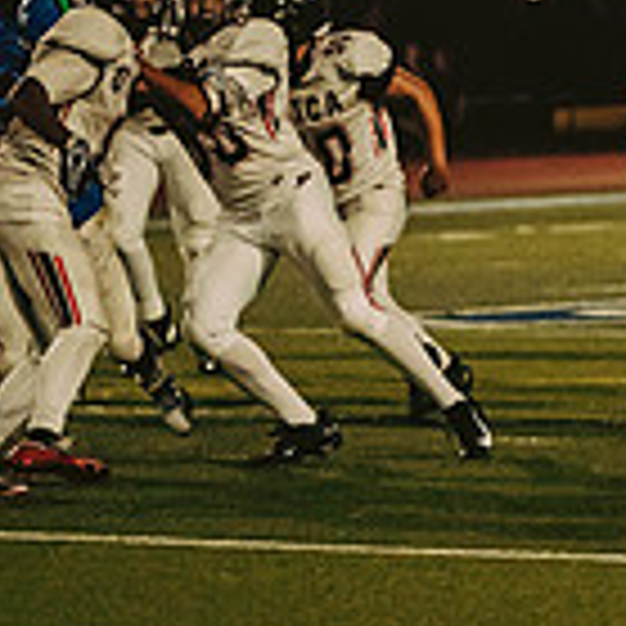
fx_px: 9678
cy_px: 153
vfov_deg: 3.7
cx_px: 1318
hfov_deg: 3.7
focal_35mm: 473
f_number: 2.8
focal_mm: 125
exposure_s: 1/1600
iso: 2500
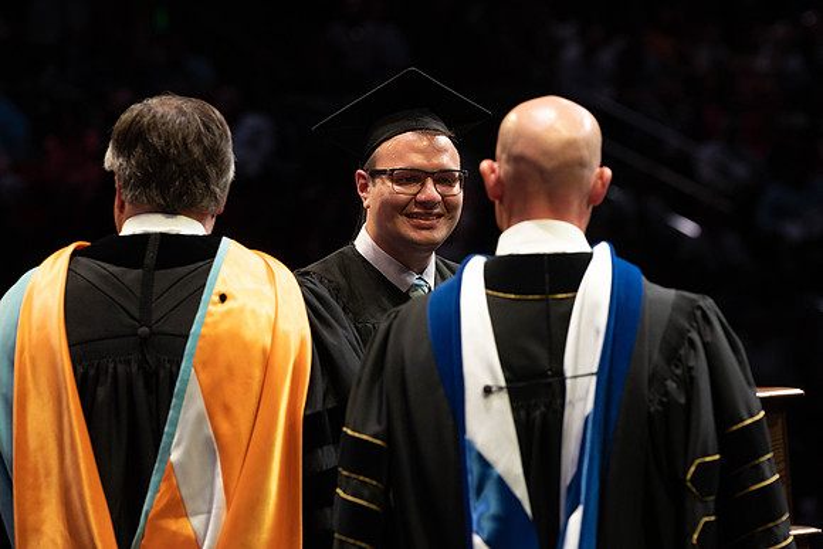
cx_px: 472
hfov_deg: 11.2
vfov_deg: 7.5
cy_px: 234
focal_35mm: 184
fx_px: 4198
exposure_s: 1/320
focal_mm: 160
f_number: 4.5
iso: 1600
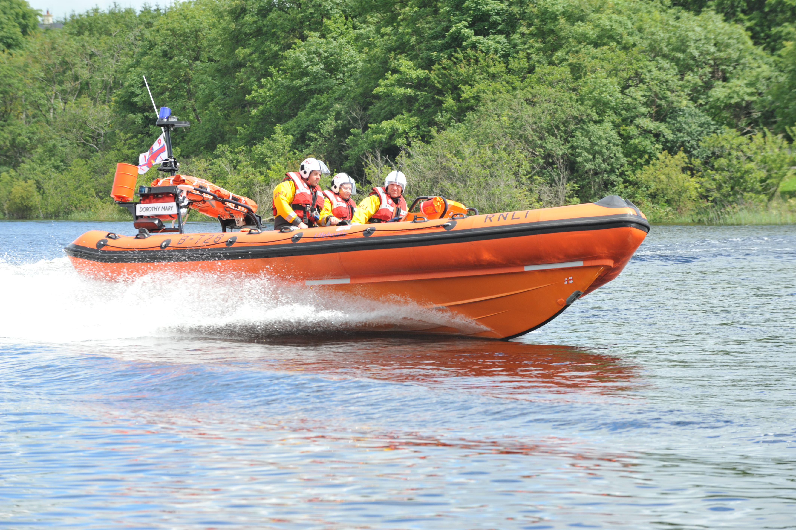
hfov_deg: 10.3
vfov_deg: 6.9
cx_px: 398
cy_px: 265
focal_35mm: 200
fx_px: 4419
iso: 800
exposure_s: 1/800
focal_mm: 200
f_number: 11
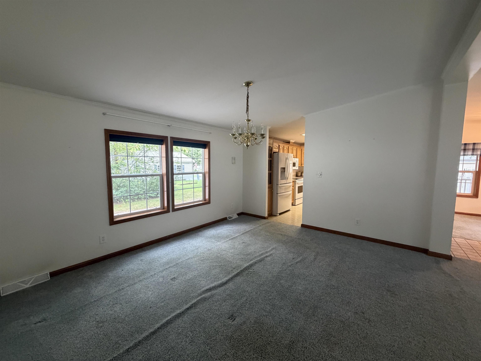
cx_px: 240
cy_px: 180
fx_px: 195
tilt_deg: -5.0
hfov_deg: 102.1
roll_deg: -0.1
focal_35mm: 14
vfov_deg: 85.7
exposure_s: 1/60
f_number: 2.2
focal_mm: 2.22
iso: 400
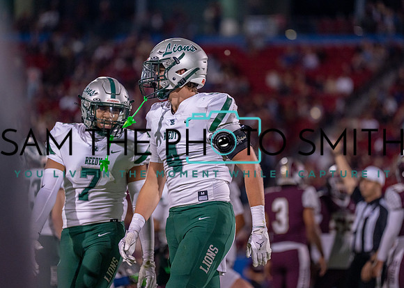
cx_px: 212
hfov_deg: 8.8
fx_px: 2628
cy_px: 135
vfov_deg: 6.3
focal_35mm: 229
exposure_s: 1/1600
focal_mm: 200
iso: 2000
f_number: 2.8
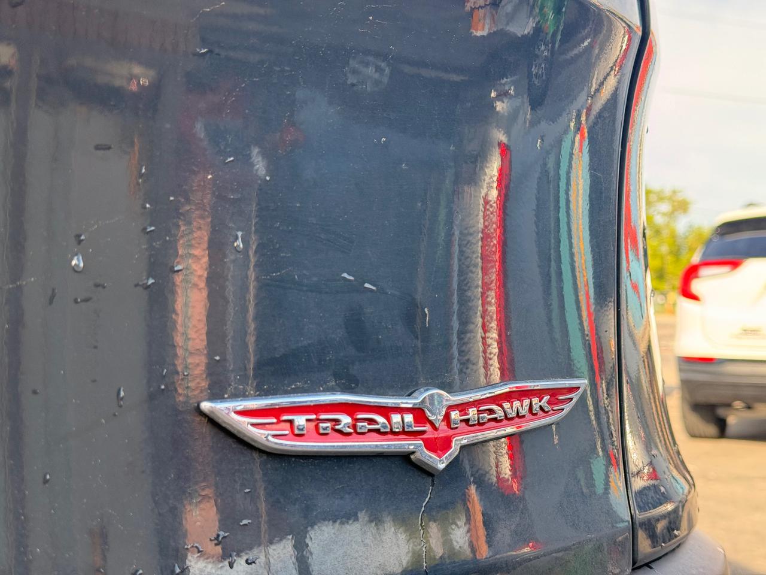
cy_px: 288
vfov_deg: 30.3
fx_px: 1062
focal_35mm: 48
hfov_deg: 39.7
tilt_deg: -0.1
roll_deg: -1.6
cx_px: 383
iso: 80
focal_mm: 6.76
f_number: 1.78
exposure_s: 1/345
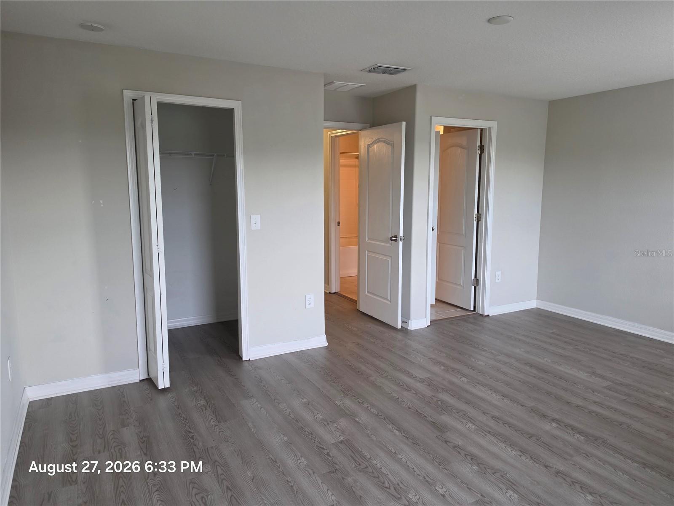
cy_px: 253
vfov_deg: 58.9
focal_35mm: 23
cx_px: 337
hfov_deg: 73.9
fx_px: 448
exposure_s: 1/120
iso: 250
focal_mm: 6.5
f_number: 1.4
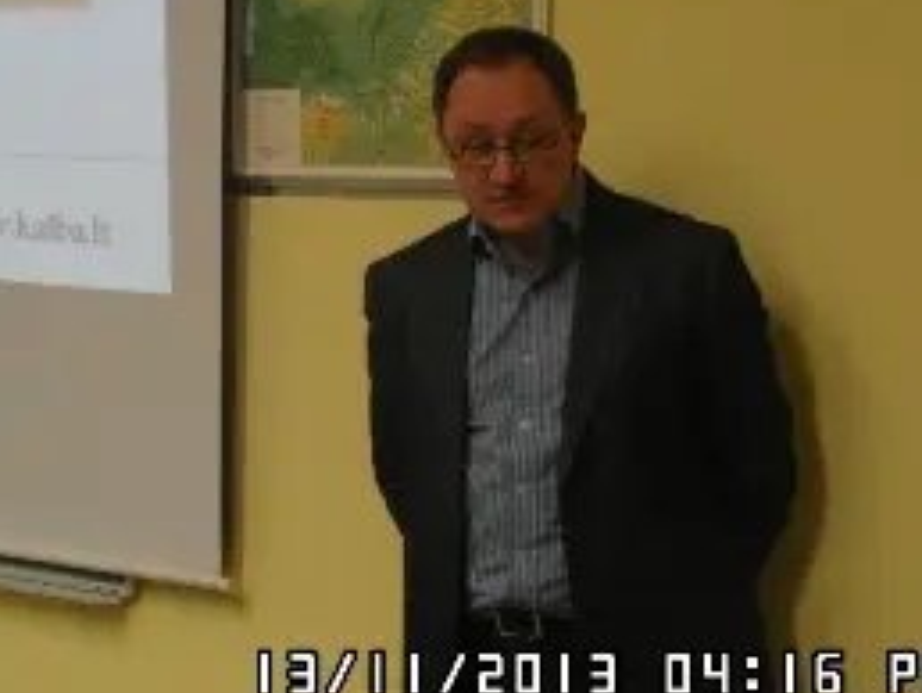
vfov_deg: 16.0
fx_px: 2453
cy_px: 207
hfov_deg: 21.2
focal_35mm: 92
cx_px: 272
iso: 320
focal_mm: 8.7
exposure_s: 1/30
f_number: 3.8
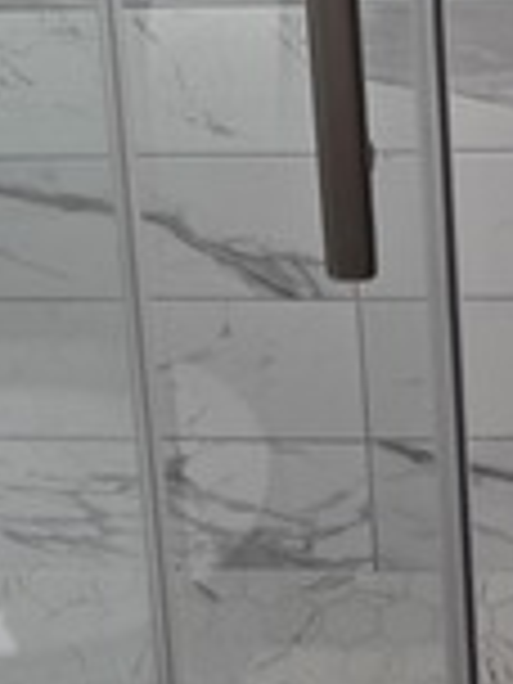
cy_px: -506
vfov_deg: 16.6
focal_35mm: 101
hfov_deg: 14.6
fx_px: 1996
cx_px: 292
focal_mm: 5.4
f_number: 1.8
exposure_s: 1/120
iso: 200
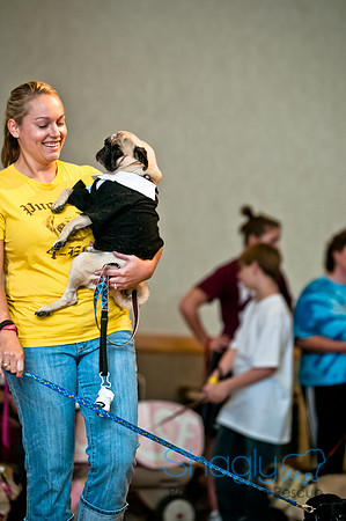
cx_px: 173
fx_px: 3143
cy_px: 260
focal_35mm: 218
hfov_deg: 6.3
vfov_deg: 9.5
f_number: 2.8
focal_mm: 145
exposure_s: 1/200
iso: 200
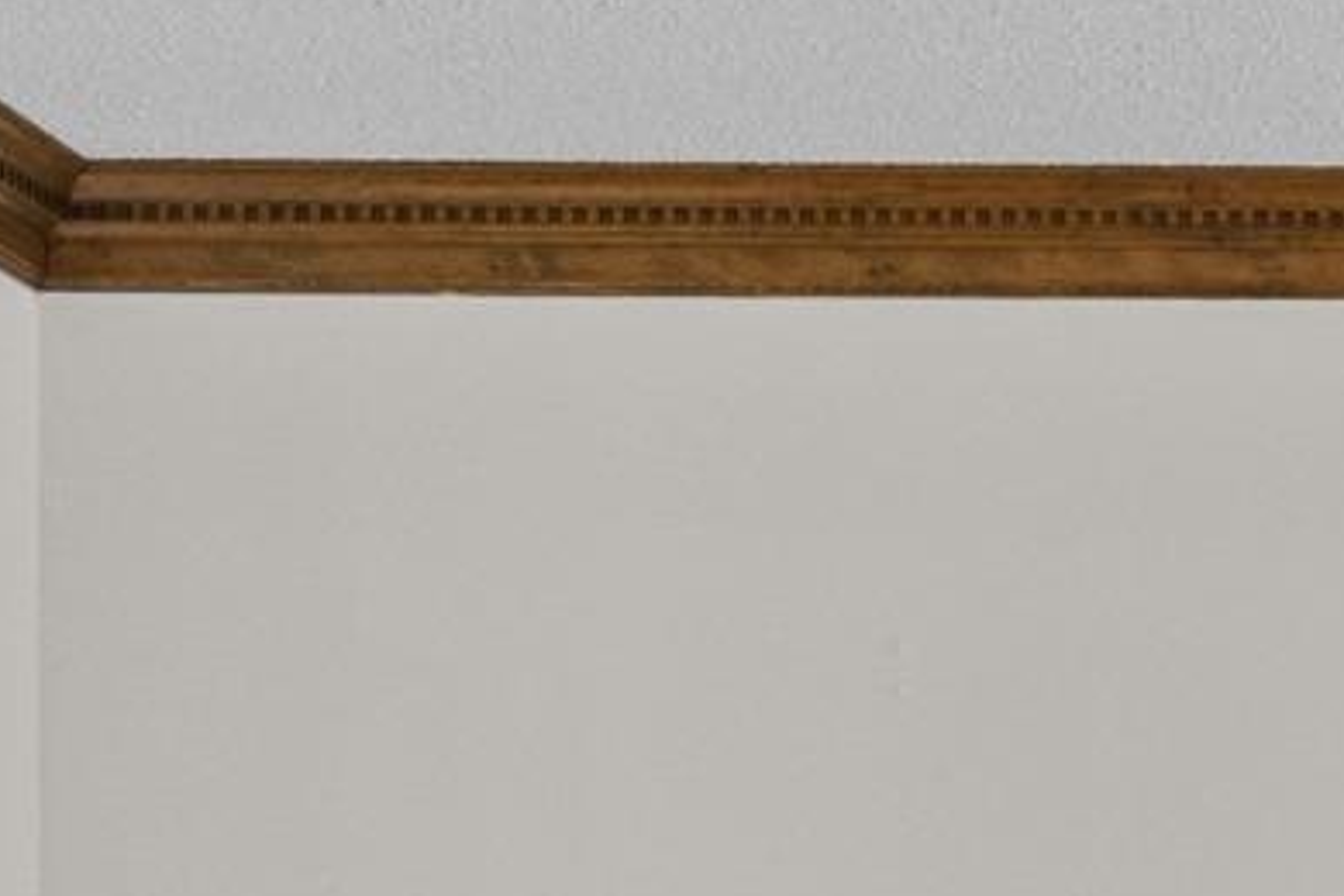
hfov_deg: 13.9
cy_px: 1422
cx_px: 1816
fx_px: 5264
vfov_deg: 9.4
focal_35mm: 141
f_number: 8
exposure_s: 1/1.25
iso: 400
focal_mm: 14.5
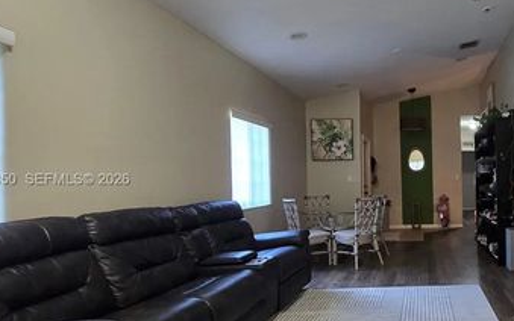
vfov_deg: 47.5
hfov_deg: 63.0
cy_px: 180
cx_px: 426
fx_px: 364
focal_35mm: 26
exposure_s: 1/60
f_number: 2.2
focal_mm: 2.2
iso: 500
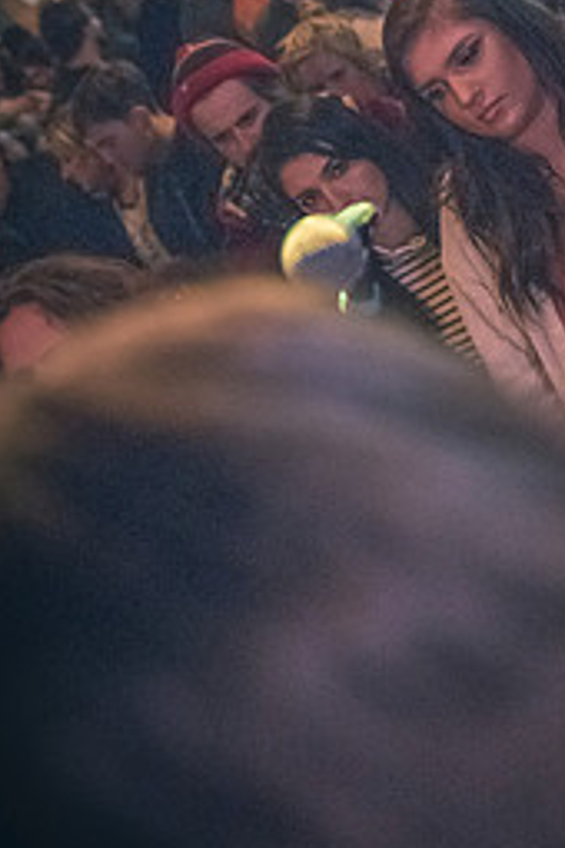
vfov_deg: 20.9
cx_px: 462
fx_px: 2283
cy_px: 223
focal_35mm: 97
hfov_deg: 14.0
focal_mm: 55
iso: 12800
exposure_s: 1/80
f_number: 2.8
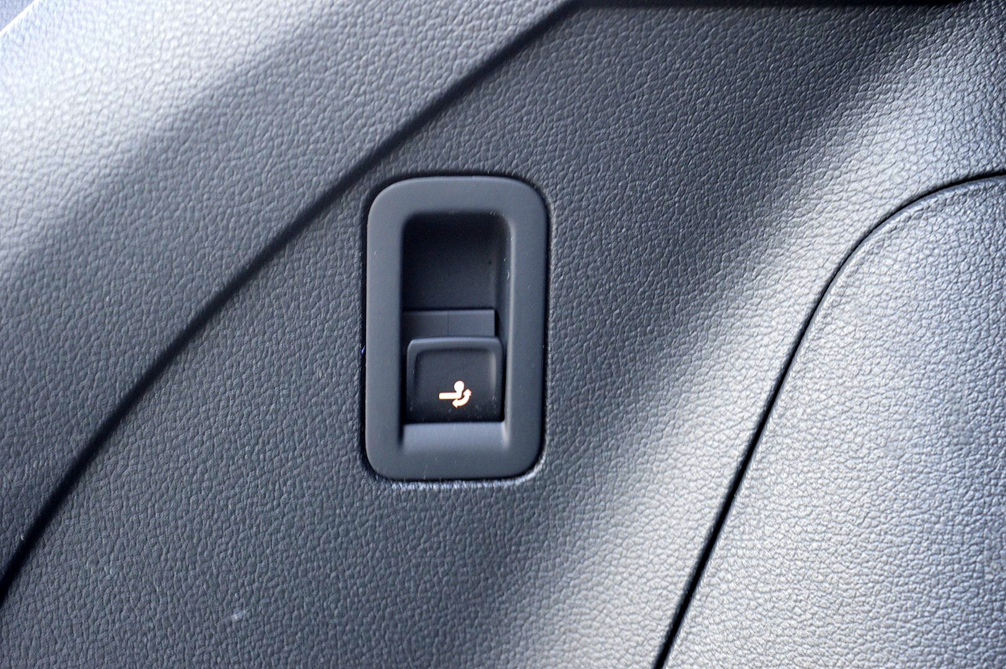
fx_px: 2178
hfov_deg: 26.0
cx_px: 503
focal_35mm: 78
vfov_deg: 17.5
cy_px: 334
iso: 800
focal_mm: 52
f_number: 5.6
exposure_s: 1/25
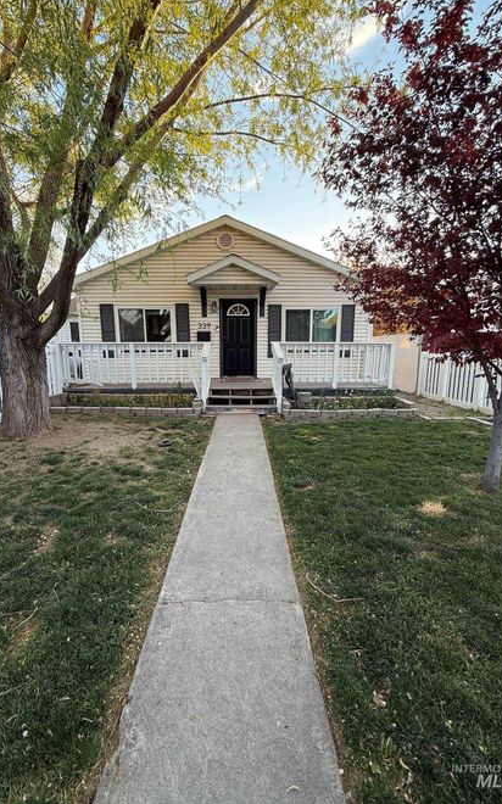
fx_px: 329
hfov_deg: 74.7
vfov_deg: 101.5
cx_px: 239
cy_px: 404
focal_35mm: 15
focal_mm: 2.22
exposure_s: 1/121
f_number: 2.2
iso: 64
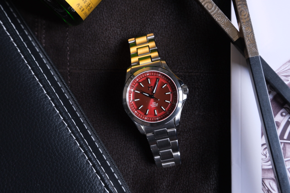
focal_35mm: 32
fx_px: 258
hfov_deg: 58.7
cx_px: 145
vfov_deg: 41.1
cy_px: 96
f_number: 5
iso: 800
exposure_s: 1/30
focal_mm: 21.4
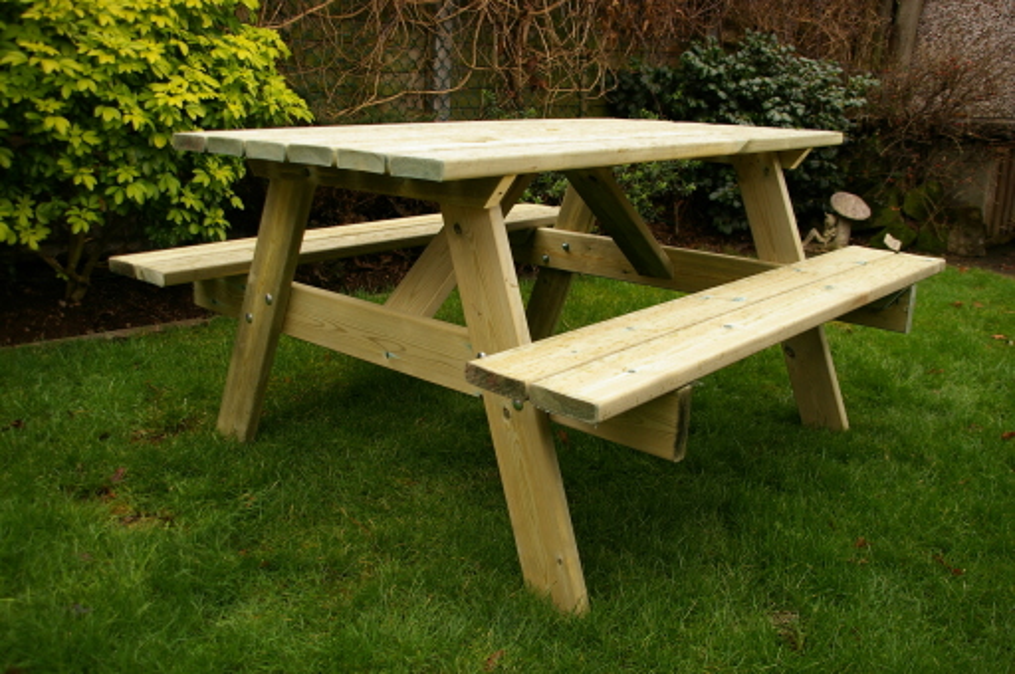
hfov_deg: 57.3
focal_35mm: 33
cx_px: 508
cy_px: 337
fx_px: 929
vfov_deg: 39.9
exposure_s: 1/60
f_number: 4
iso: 200
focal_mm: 22
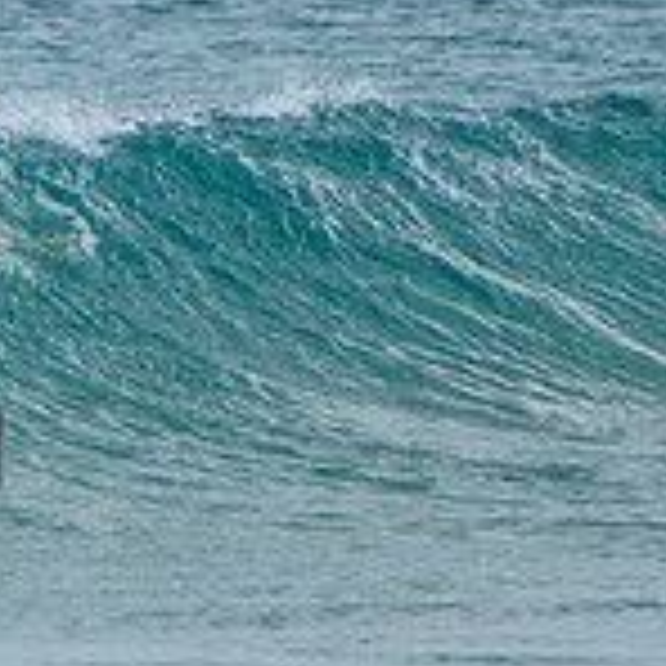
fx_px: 39943
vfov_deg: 1.0
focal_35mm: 1835
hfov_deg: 1.0
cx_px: -472
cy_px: 385
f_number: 5.6
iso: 640
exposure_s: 1/2000
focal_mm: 400
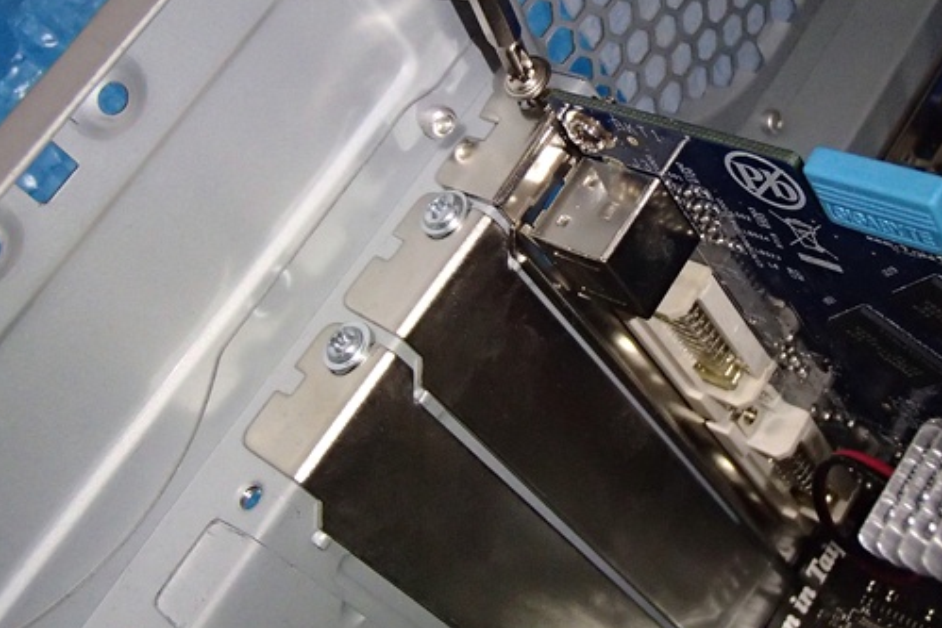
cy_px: 150
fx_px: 1413
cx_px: 536
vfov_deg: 24.8
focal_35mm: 54
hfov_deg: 36.8
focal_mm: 6.64
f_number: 4.7
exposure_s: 1/40
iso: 1000
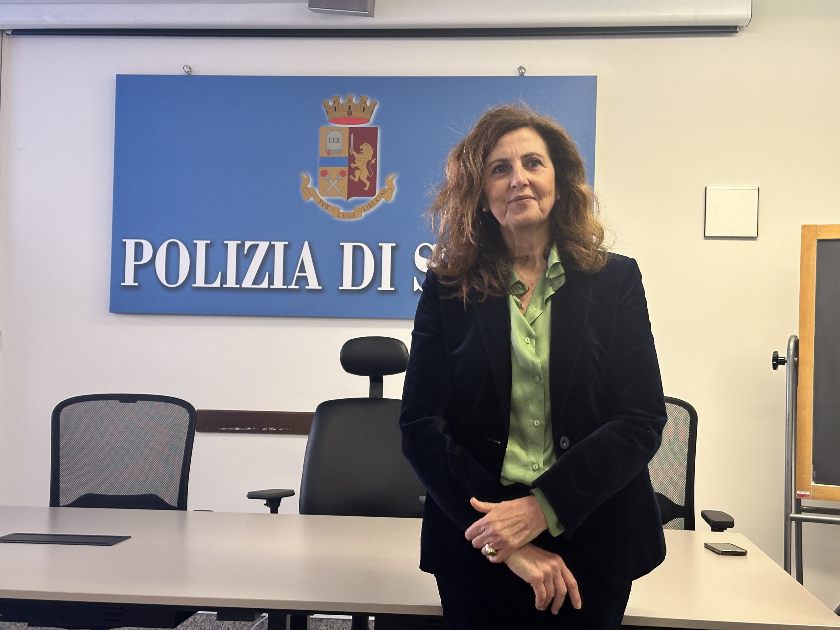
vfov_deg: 30.3
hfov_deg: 39.7
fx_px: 1165
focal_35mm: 48
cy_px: 315
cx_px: 420
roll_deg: -1.1
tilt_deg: +1.7
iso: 160
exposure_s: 1/50
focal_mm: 6.86
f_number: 1.78
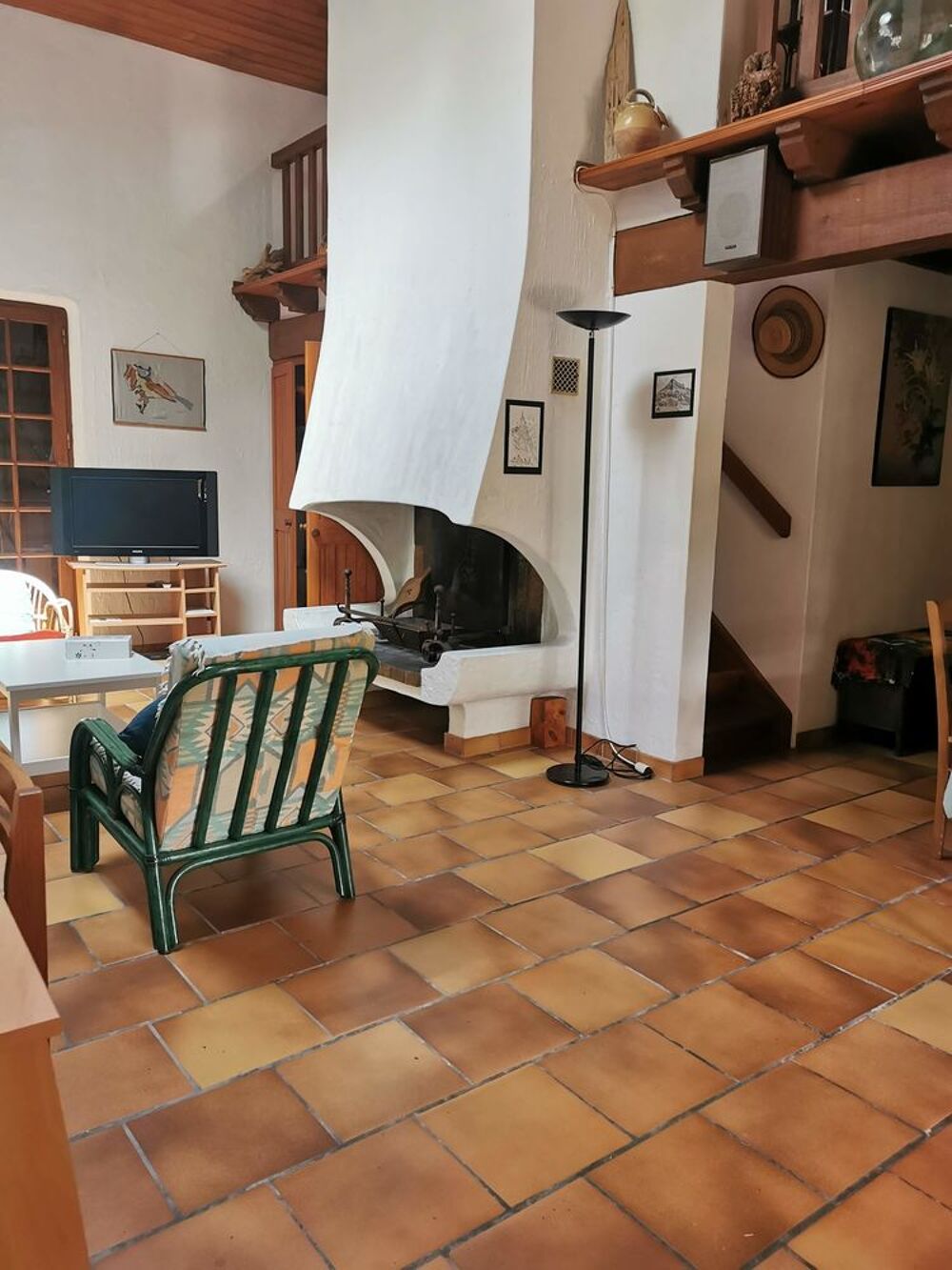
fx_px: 990
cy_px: 635
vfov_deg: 65.3
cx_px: 476
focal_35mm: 27
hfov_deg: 51.4
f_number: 1.8
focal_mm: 5.58
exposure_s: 1/100
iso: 320
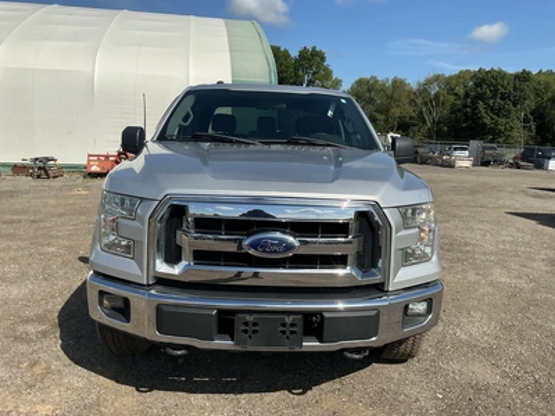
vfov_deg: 49.7
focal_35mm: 28
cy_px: 208
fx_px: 449
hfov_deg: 63.4
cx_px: 278
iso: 25
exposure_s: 1/2427
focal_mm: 3
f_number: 1.8
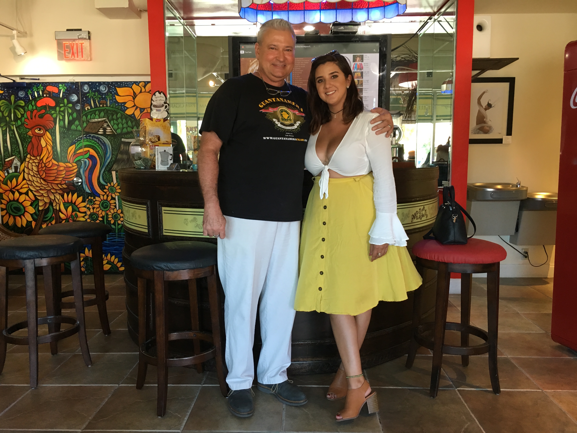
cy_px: 216
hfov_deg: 61.7
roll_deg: +1.4
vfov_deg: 48.2
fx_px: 483
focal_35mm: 29
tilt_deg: -6.8
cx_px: 288
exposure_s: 1/30
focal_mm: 4.15
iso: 100
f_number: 2.2
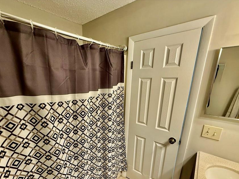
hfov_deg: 89.9
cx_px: 96
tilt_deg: -15.6
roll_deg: +0.9
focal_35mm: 17
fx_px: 117
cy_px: 108
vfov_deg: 73.9
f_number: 2.2
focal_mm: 2.22
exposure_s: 1/60
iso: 400
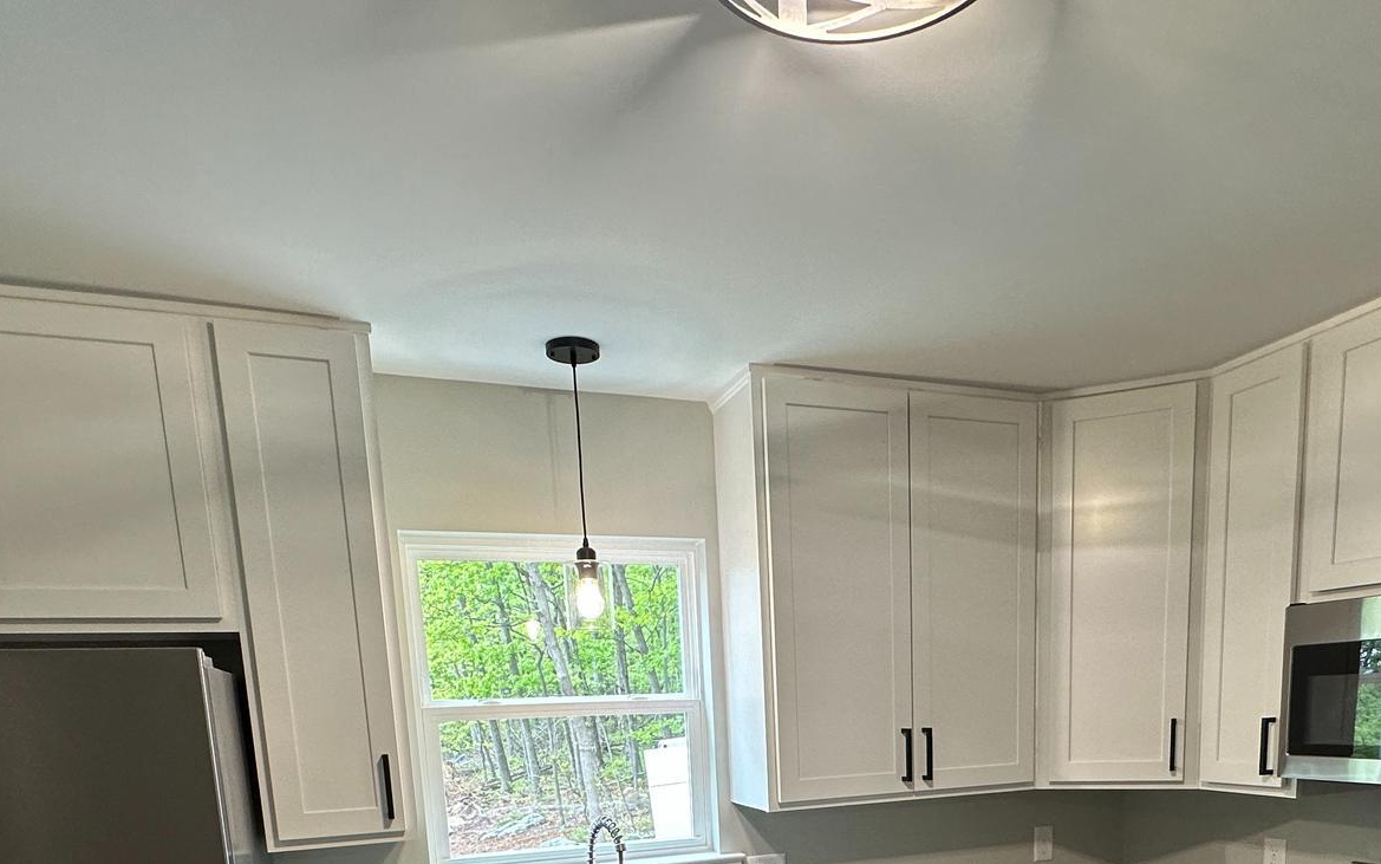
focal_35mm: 26
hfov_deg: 70.1
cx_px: 781
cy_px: 870
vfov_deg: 41.3
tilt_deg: -10.7
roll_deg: +2.5
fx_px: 979
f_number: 2.2
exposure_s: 1/120
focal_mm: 2.22
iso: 160
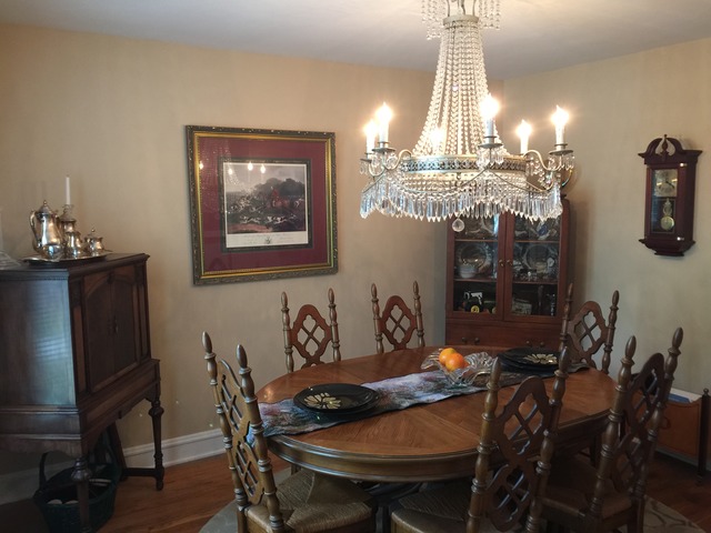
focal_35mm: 29
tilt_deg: -5.6
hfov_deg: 61.7
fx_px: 596
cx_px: 356
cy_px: 266
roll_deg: +1.2
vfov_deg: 48.2
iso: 64
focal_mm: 4.15
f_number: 2.2
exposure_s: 1/4
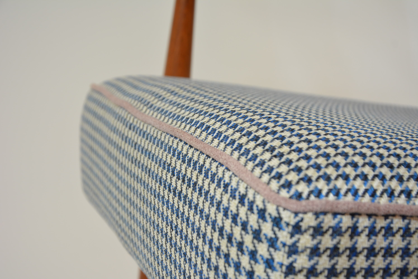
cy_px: 140
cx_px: 209
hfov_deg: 28.1
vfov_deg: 19.0
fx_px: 837
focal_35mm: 72
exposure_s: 1/60
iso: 400
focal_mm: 48
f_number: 6.3
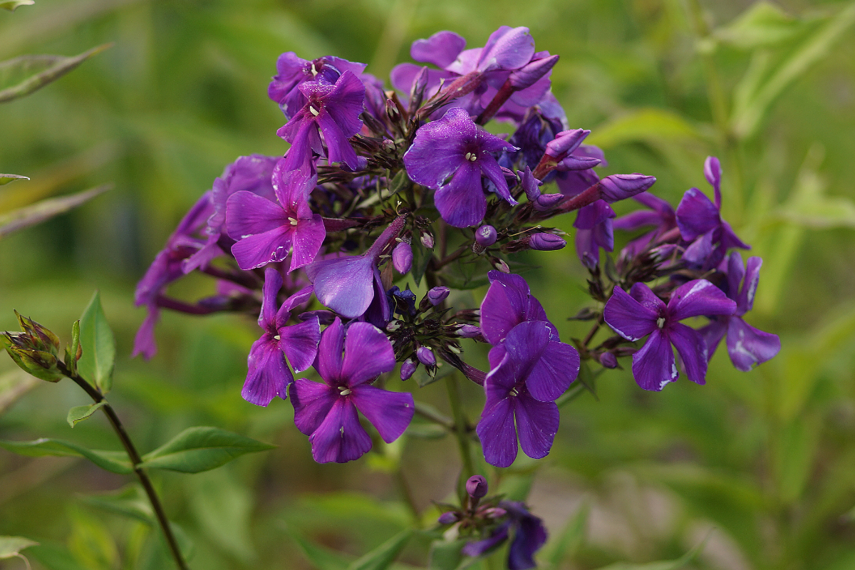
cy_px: 285
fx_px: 3562
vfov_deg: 9.1
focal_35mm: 150
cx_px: 428
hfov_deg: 13.7
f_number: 2.8
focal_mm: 100
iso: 100
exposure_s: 1/250
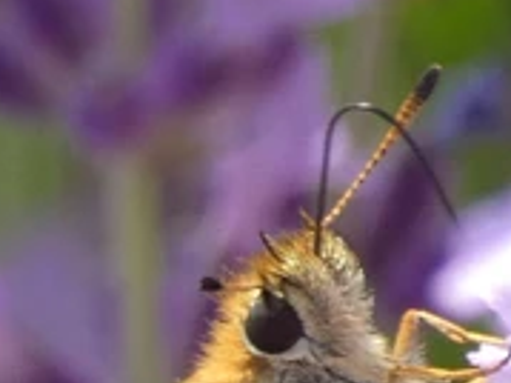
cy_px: 526
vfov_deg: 3.1
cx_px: 343
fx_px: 6978
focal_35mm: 473
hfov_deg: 4.2
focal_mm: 23.7
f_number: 5.2
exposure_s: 1/80
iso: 125
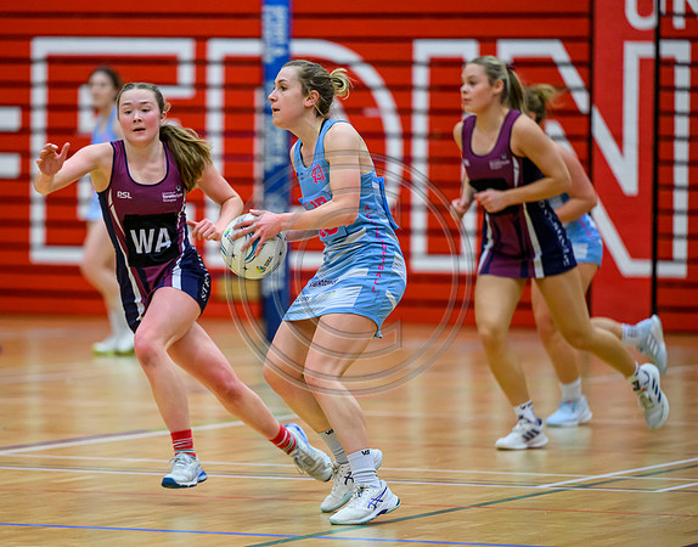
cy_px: 284
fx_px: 4793
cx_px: 269
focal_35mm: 234
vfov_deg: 6.5
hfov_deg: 8.3
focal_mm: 200
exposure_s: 1/1000
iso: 5000
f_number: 2.8
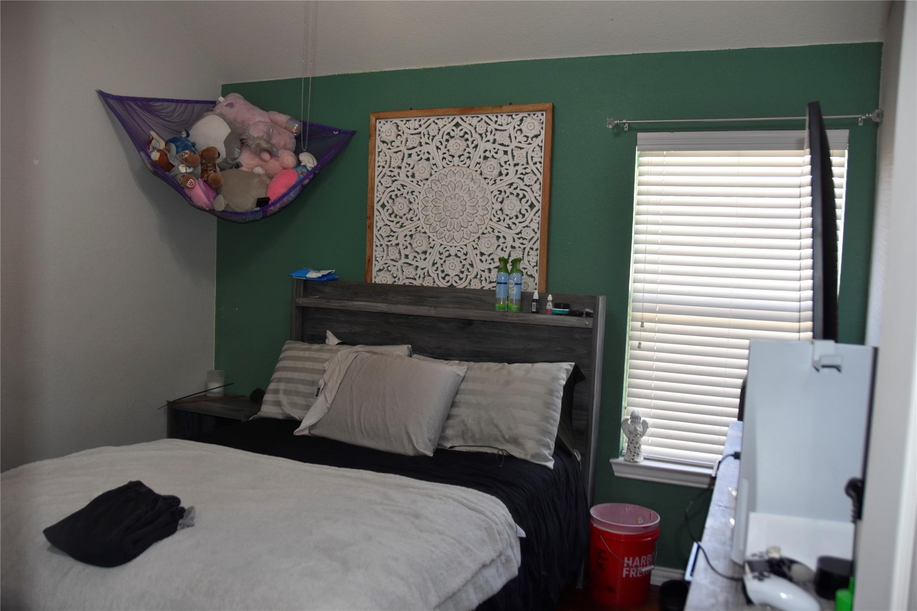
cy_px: 306
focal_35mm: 27
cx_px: 458
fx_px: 688
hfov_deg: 67.4
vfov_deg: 47.9
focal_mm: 18
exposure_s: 1/80
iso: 400
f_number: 3.5
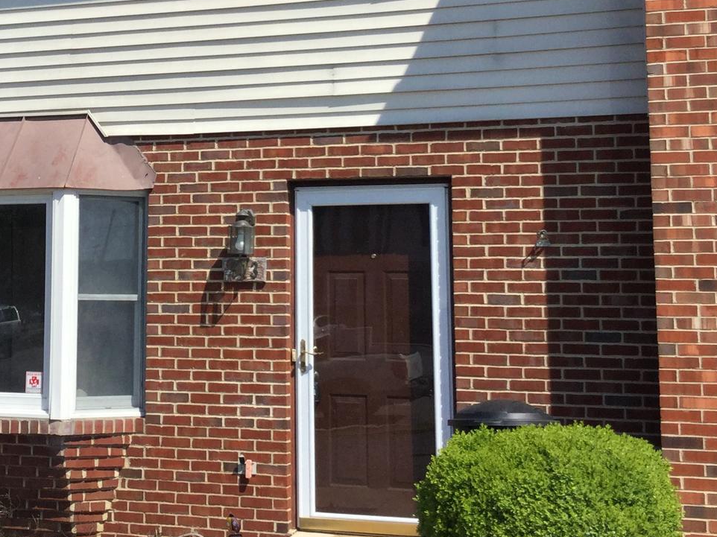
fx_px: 1367
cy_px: 131
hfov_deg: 28.7
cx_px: 130
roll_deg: -0.8
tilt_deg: +5.2
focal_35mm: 66
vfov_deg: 22.0
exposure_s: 1/1664
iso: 25
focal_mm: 3.3
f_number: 2.4
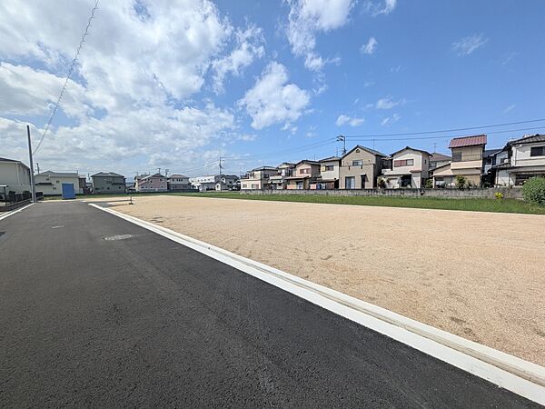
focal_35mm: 14
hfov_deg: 102.1
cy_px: 204
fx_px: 220
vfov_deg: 85.7
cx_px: 272
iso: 50
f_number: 2.2
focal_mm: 1.83
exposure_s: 1/2532
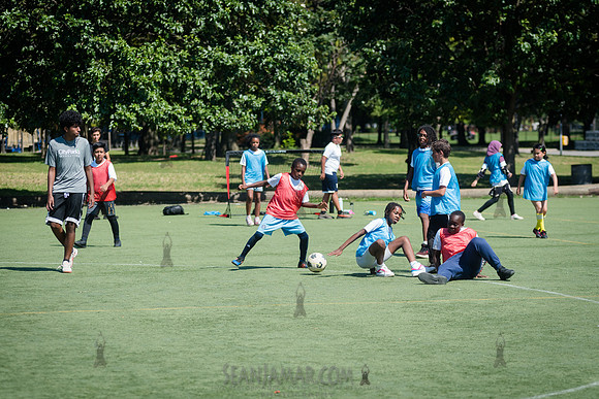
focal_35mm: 134
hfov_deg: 15.3
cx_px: 333
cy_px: 222
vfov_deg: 10.3
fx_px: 2224
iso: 200
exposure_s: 1/1600
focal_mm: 120
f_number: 4
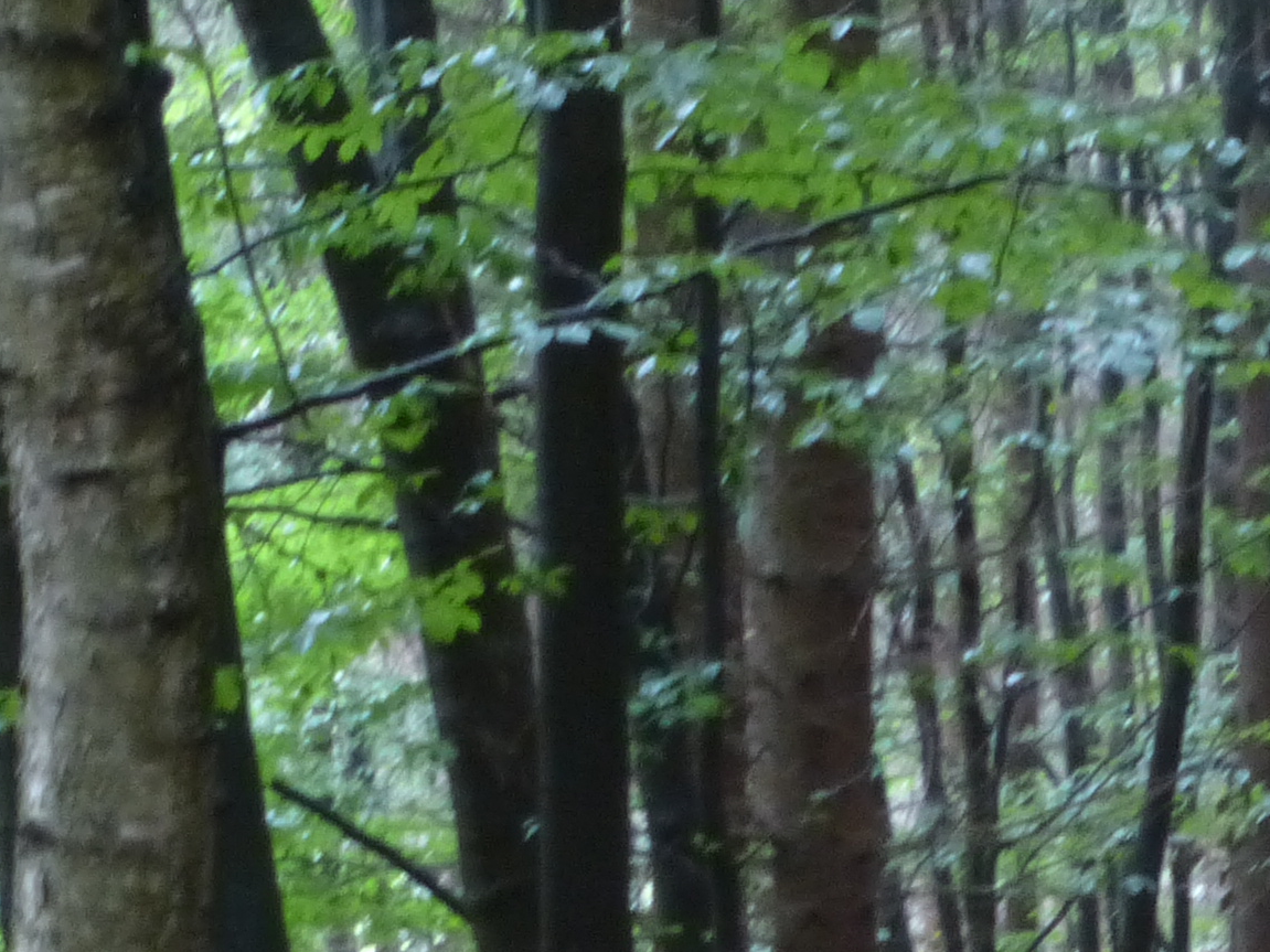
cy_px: 1376
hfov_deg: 9.2
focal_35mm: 212
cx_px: 1573
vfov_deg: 6.9
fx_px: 7777
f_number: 4.5
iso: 400
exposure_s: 1/6
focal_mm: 10.9
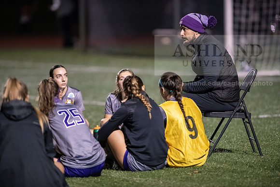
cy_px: 94
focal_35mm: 300
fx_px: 2334
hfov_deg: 6.9
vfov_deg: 4.6
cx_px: 140
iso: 8000
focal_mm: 300
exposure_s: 1/800
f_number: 2.8
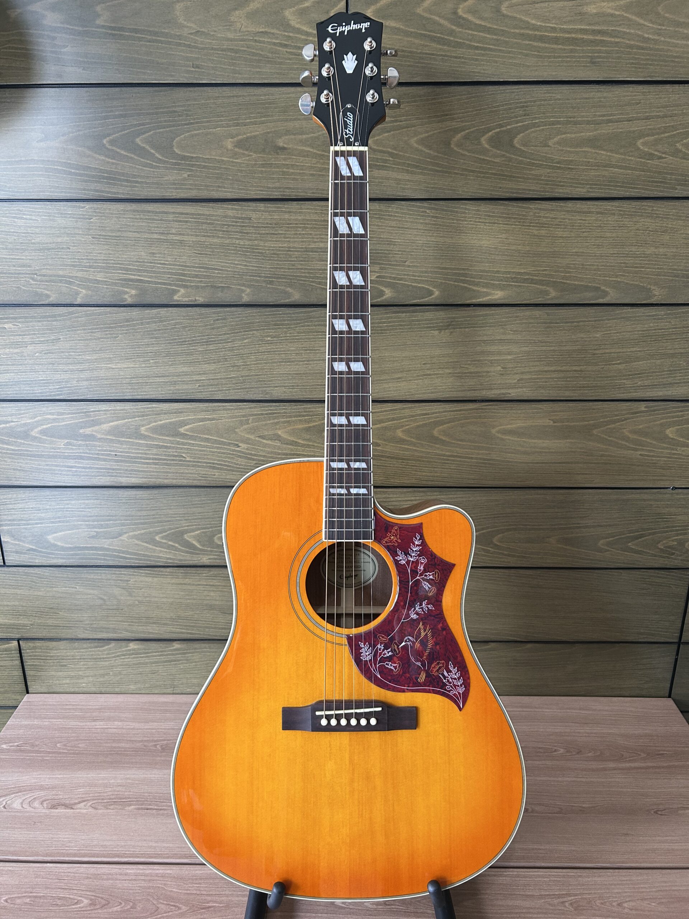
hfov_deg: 53.1
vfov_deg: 67.3
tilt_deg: -20.4
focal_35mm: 26
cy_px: 460
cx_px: 344
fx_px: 690
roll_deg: +0.2
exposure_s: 1/60
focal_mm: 5.7
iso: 160
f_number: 1.5
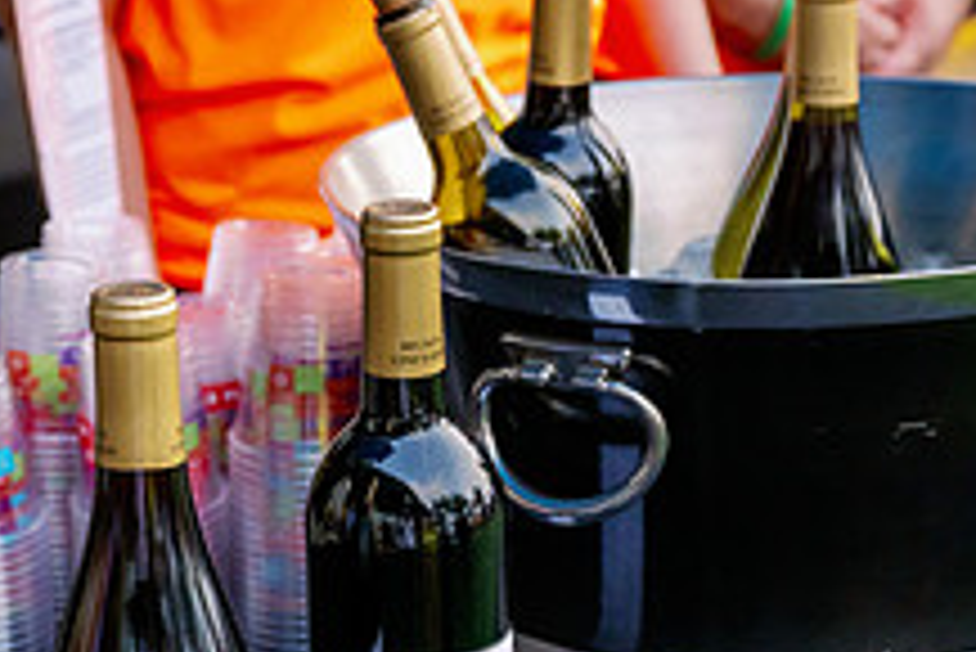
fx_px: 3038
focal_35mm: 112
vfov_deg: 12.1
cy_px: 717
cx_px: 243
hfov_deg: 18.1
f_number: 4.5
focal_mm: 42
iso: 1000
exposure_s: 1/1000
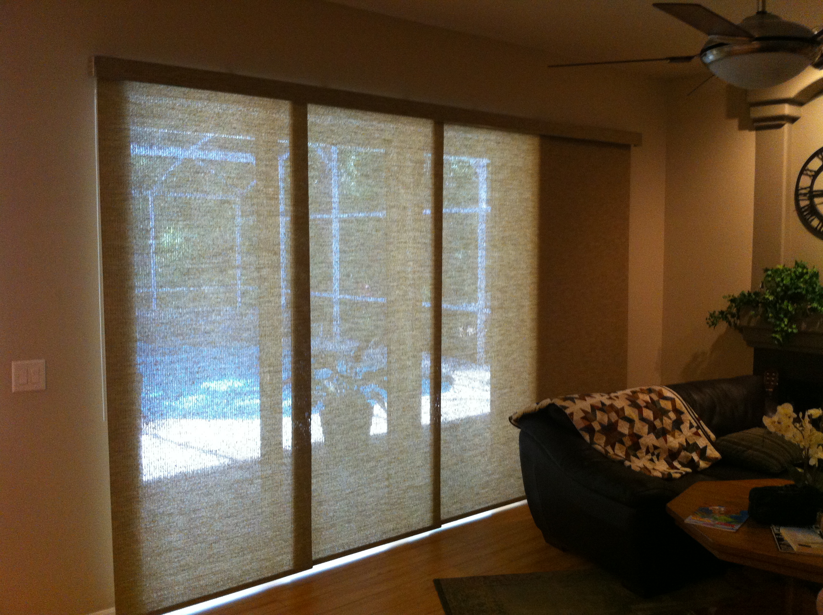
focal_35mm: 35
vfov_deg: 40.6
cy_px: 308
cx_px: 412
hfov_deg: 52.7
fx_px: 831
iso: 250
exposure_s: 1/15
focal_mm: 3.85
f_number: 2.8
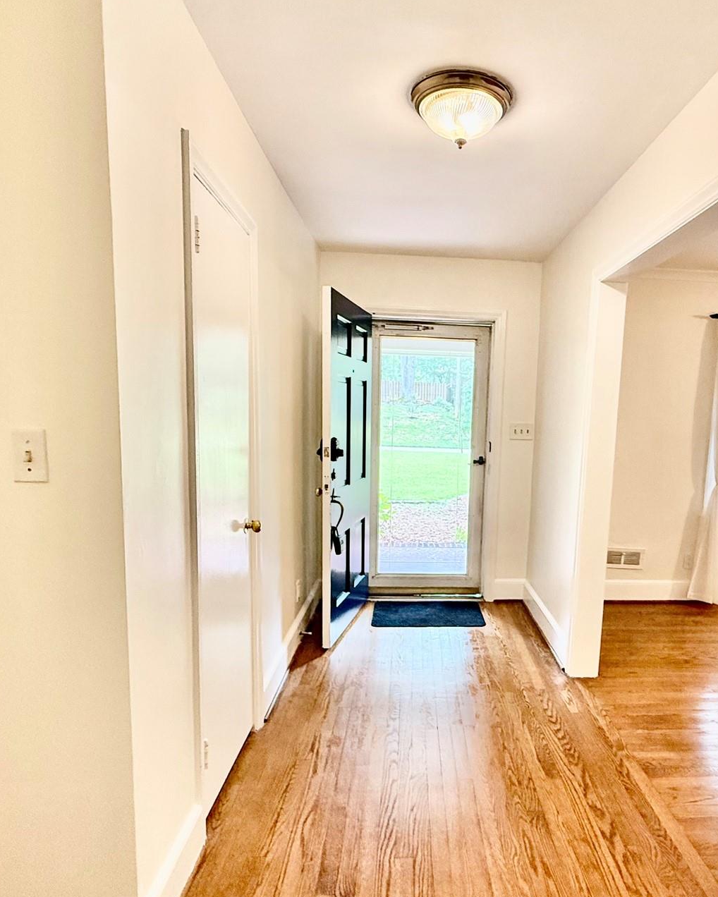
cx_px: 456
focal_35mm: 22
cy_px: 489
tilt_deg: -6.5
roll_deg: -1.8
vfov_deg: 74.9
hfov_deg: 62.1
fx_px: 584
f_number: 2.2
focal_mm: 2.22
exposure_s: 1/120
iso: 250
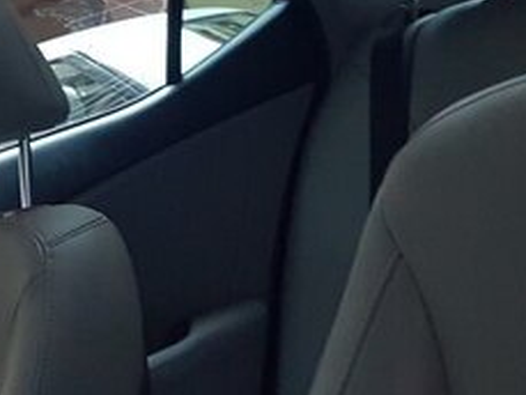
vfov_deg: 18.0
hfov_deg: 24.6
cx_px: -14
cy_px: -157
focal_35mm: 75
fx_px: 1140
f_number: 1.7
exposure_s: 1/10
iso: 320
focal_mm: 4.2
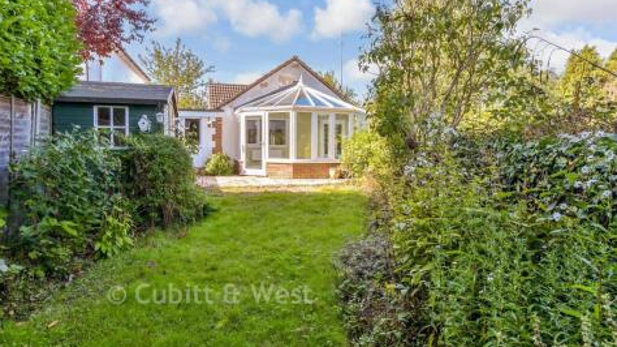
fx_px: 327
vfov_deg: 55.6
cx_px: 308
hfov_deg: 86.7
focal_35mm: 20
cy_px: 152
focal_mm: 13
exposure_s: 1/125
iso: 200
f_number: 8
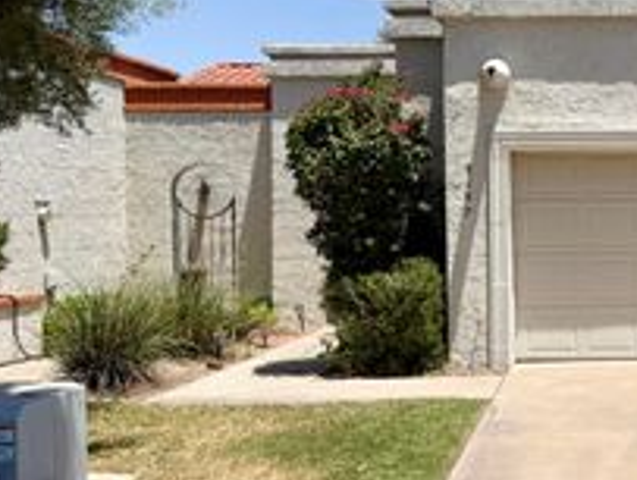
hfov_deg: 30.1
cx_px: 659
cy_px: 218
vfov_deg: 24.9
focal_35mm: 59
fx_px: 1088
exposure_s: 1/7353
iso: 80
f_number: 1.78
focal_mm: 6.76
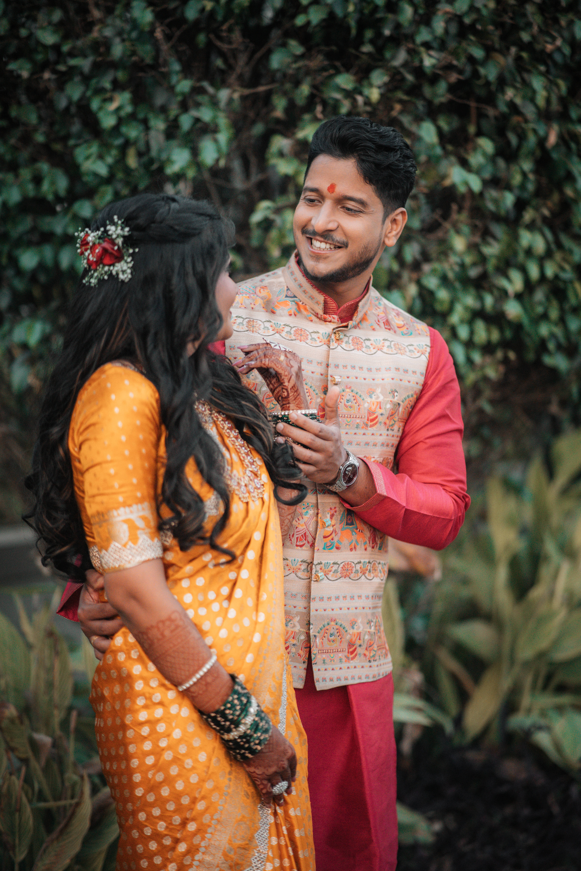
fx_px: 2058
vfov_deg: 23.9
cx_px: 290
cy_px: 436
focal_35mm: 85
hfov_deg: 16.1
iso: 2500
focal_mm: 85
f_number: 1.4
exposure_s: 1/1250
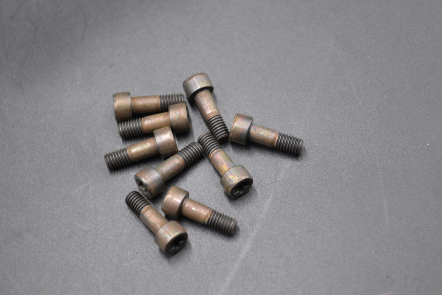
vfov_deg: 16.6
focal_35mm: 82
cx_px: 221
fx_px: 1013
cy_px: 148
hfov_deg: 24.6
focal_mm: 55
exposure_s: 1/25
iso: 400
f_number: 5.6
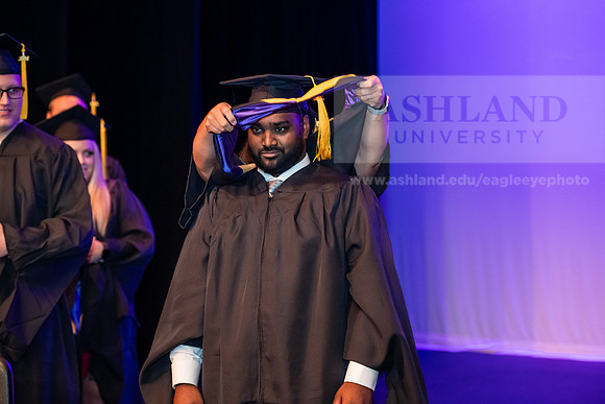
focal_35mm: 82
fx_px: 1378
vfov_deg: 16.7
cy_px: 202
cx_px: 302
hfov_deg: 24.8
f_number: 3.2
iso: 3200
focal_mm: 82
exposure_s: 1/200
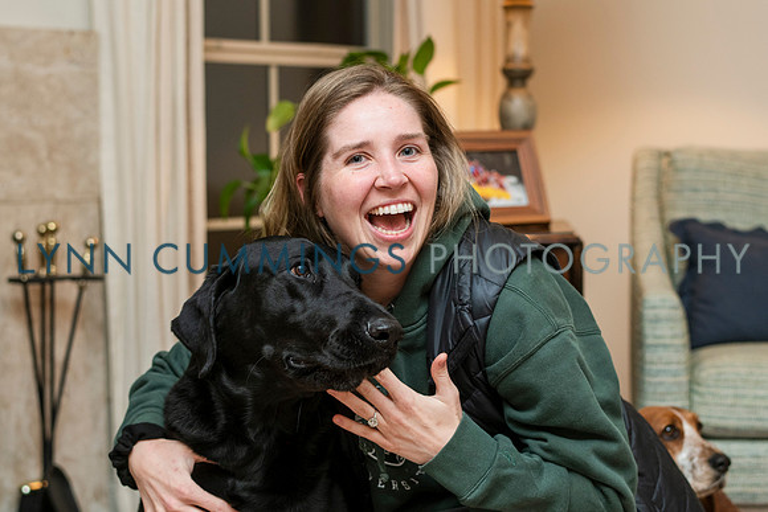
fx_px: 1544
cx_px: 360
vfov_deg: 18.8
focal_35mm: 72
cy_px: 240
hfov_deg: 27.9
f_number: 3.5
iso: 400
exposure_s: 1/160
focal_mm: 58
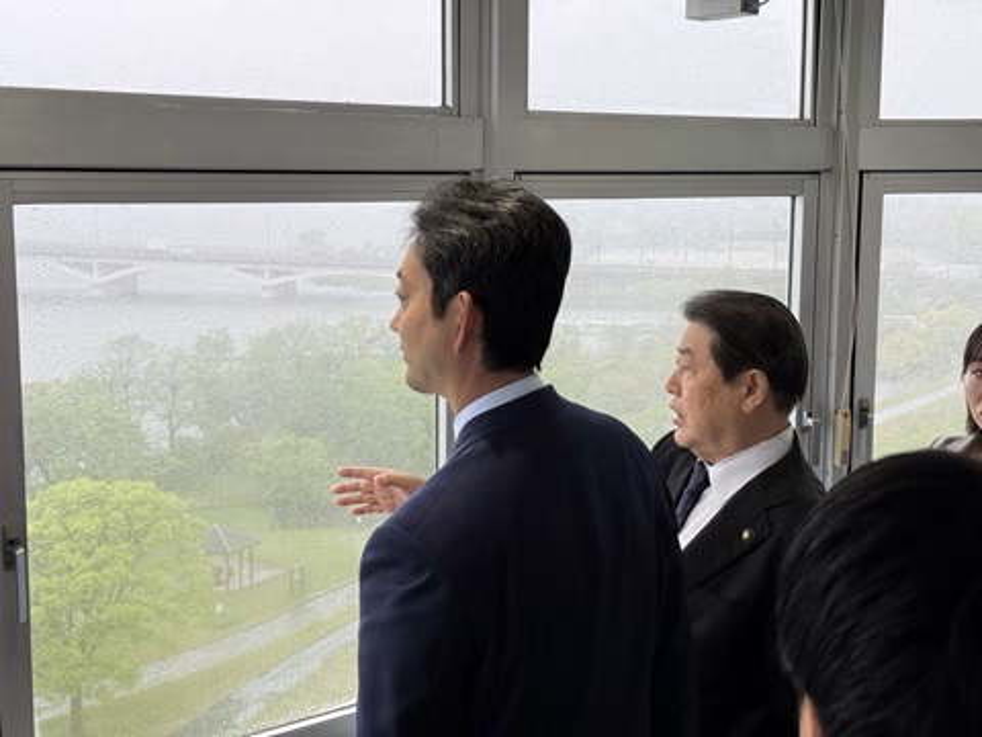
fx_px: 1362
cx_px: 491
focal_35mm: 48
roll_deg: -1.0
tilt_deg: -6.5
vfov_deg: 30.3
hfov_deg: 39.7
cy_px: 368
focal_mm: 6.76
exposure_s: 1/254
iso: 64
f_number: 1.78
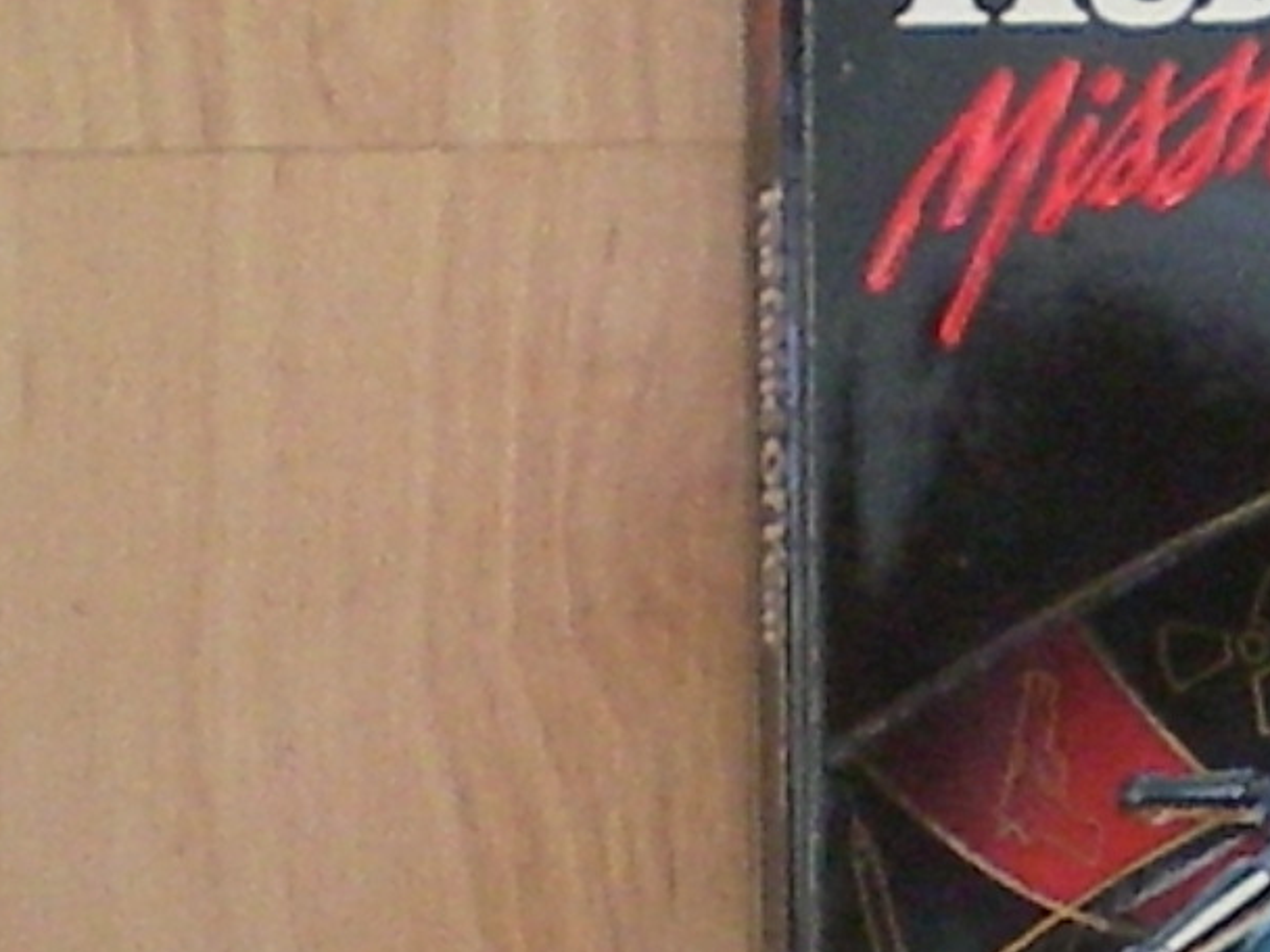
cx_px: 1113
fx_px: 3669
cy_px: 547
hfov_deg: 19.3
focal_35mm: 100
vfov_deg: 14.8
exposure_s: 1/100
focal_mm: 6.3
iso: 954
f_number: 3.1
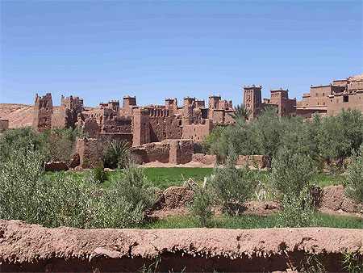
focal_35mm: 56
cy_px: 136
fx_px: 588
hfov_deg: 34.3
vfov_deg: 26.1
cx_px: 182
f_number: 6.6
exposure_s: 1/232
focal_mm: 8.5
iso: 100
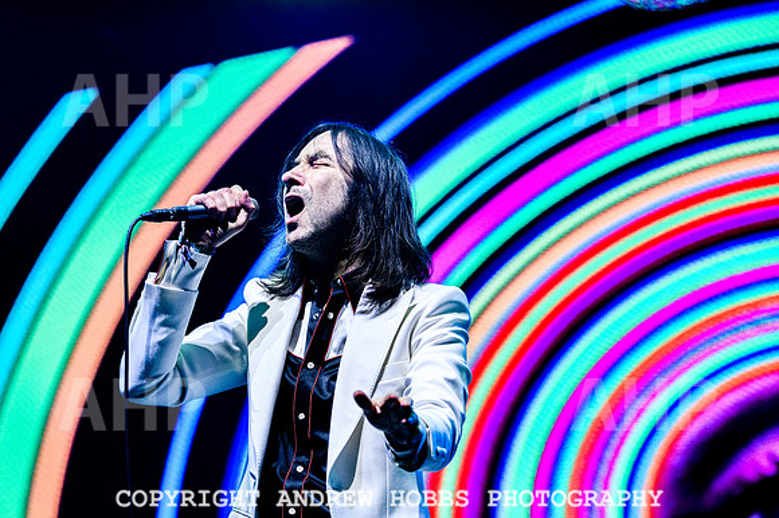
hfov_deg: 16.1
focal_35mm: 127
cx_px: 337
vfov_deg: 10.8
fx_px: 2747
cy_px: 224
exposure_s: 1/5000
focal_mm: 112
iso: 3200
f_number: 5.6
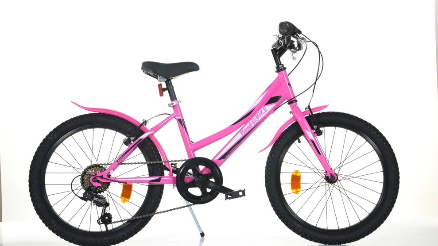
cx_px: 221
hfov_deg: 29.5
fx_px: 831
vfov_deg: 16.9
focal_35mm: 72
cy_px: 117
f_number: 6.3
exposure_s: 1/50
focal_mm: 45
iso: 400
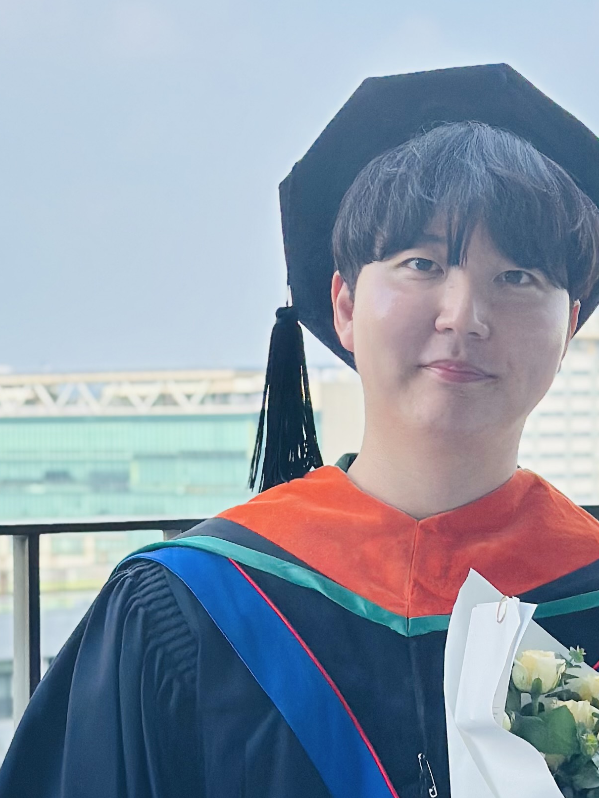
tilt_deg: +1.5
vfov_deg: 16.4
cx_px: 512
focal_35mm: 120
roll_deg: -1.9
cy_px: 375
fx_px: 2768
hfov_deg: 12.3
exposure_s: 1/2976
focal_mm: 6.86
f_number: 1.78
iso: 100
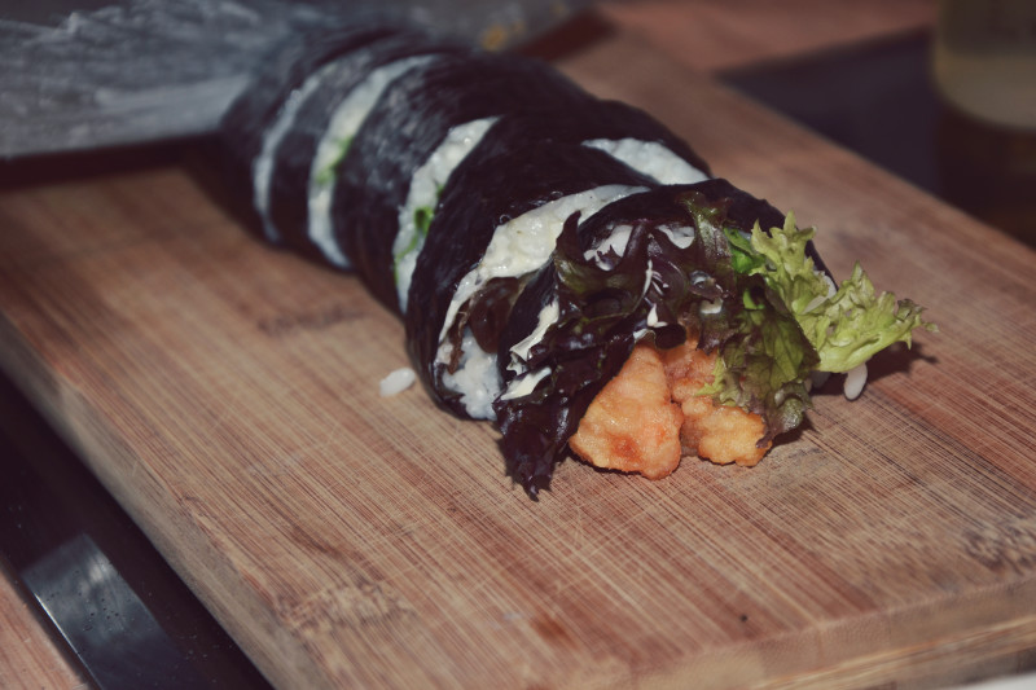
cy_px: 345
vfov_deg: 8.7
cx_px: 518
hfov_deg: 13.0
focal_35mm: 158
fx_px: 4531
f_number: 8
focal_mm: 105
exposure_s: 1/60
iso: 100
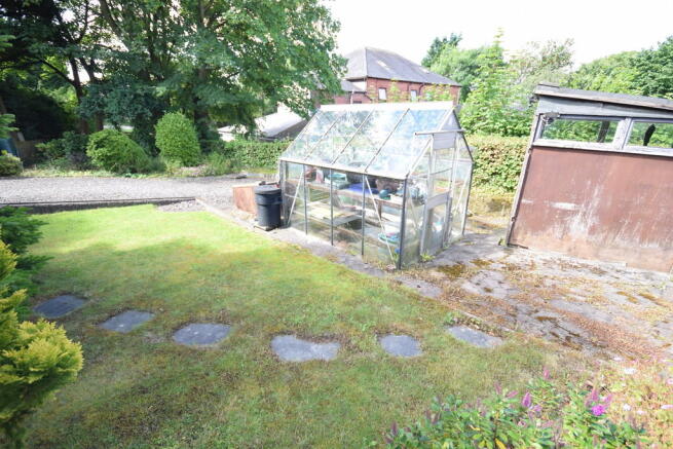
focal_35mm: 16
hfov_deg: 95.0
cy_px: 224
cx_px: 336
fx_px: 309
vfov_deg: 72.1
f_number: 6.3
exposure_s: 1/160
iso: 400
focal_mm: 11
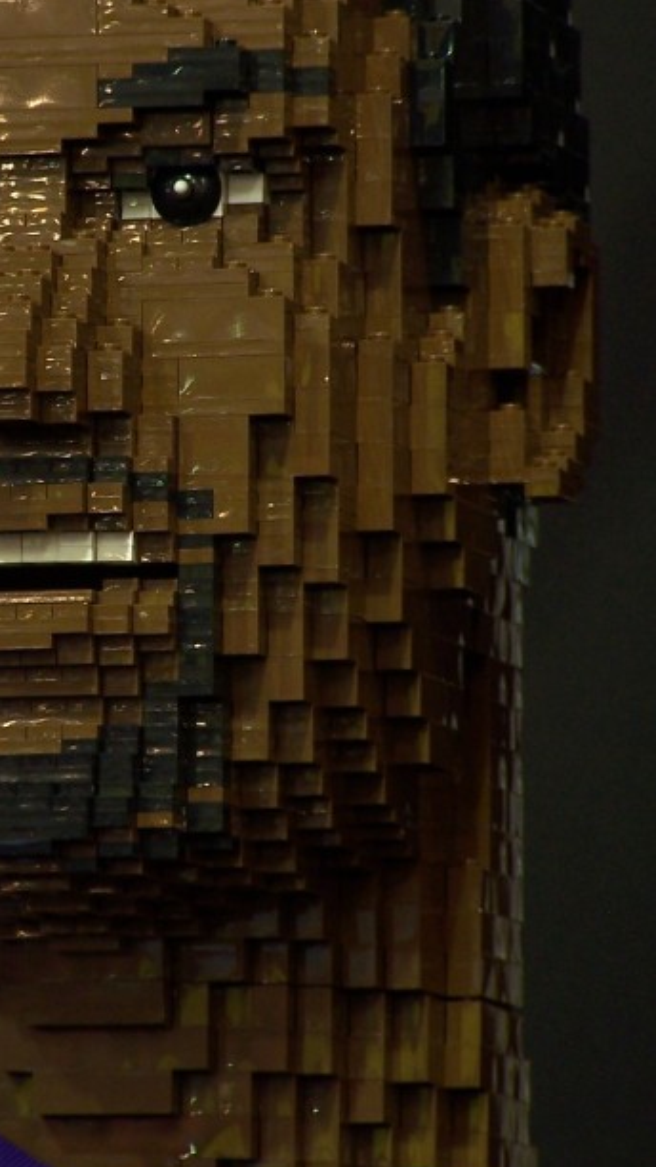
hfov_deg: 2.6
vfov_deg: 4.6
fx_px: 14542
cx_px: -15
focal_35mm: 470
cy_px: 486
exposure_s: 1/2
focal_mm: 42.8
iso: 80
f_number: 3.6
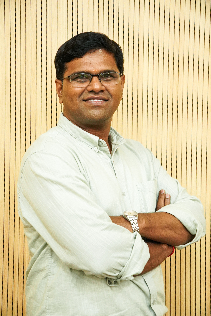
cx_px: 106
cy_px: 158
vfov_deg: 30.5
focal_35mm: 66
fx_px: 580
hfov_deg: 20.6
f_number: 4.5
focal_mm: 44
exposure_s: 1/125
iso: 6400
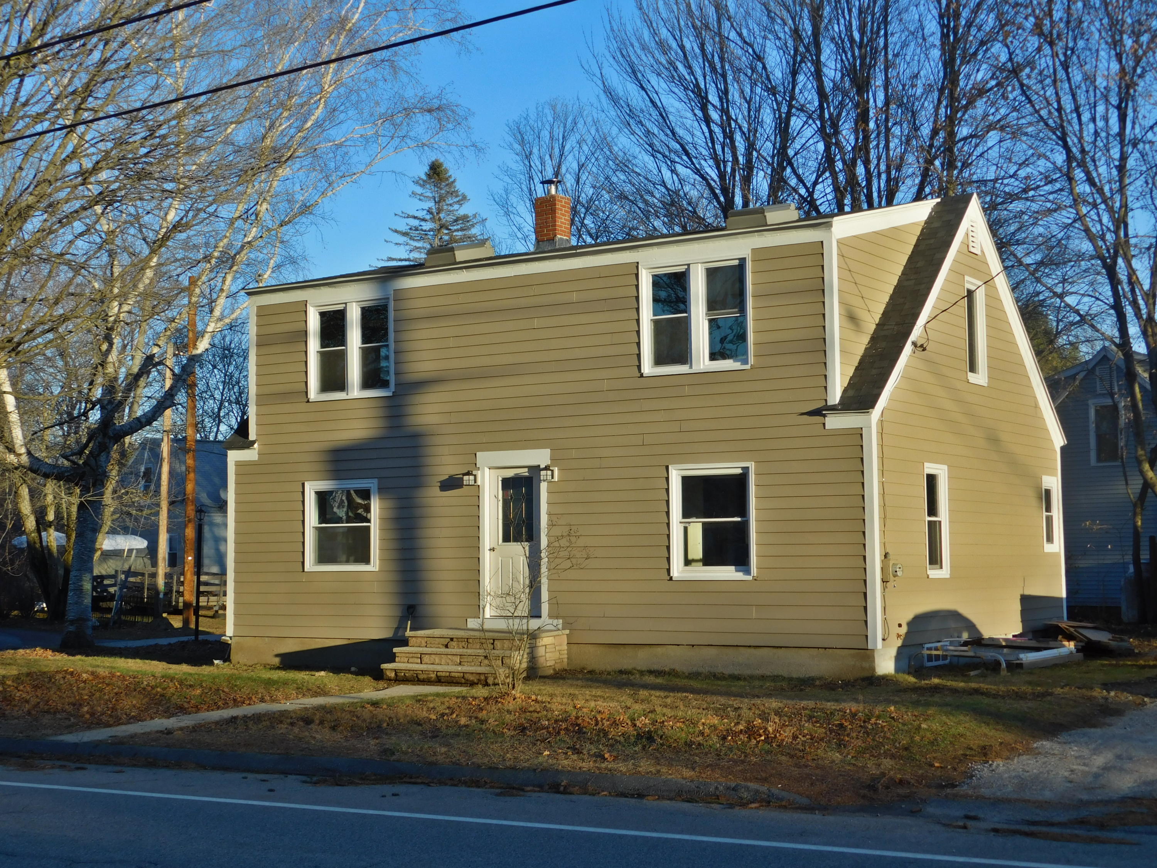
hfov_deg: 37.5
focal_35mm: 51
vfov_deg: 28.6
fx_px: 1705
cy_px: 434
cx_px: 578
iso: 125
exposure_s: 1/500
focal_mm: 9
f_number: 3.8
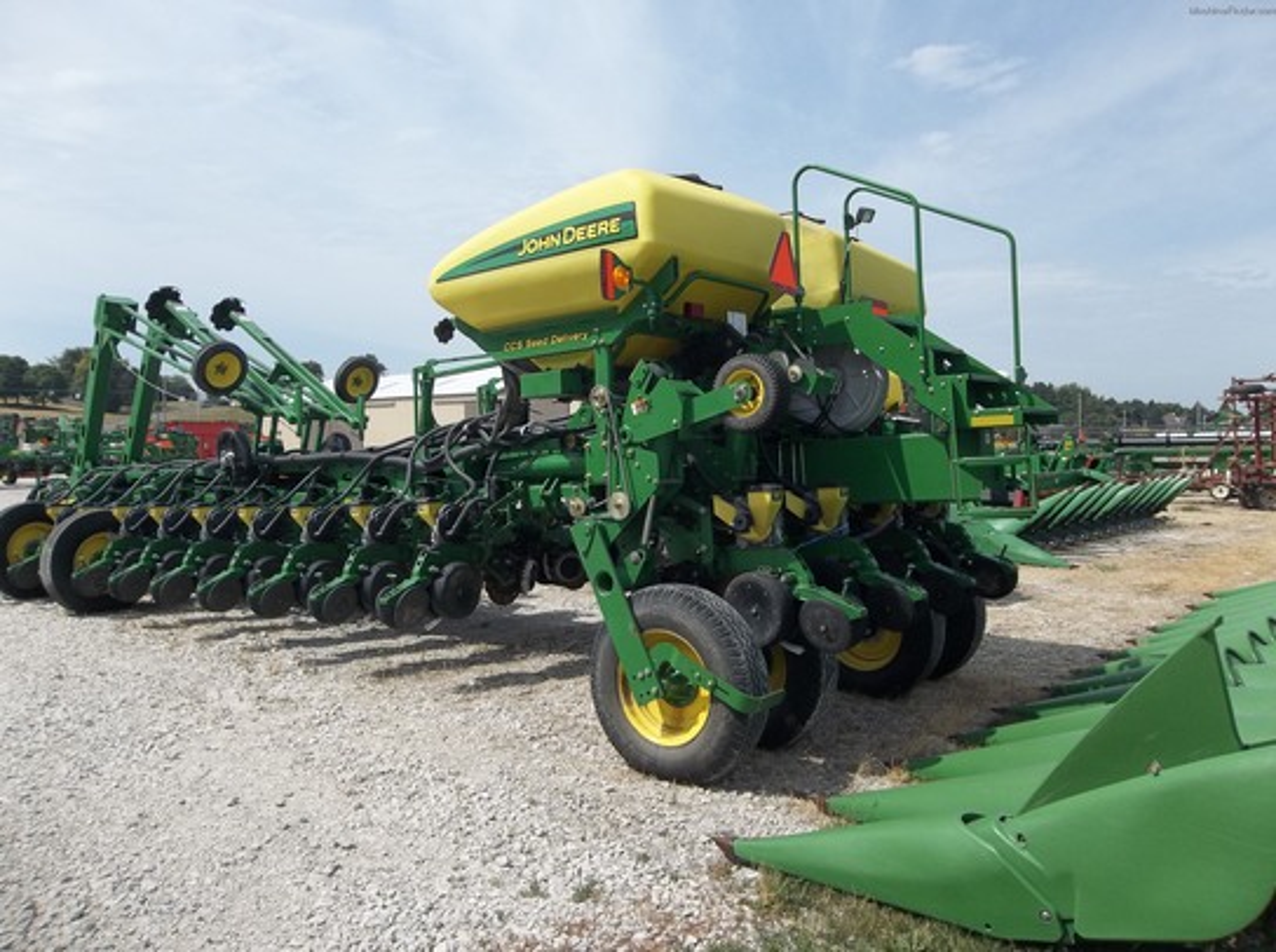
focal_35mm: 27
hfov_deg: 65.4
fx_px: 994
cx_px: 638
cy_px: 476
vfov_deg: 51.2
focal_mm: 4.9
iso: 80
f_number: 8.9
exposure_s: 1/200
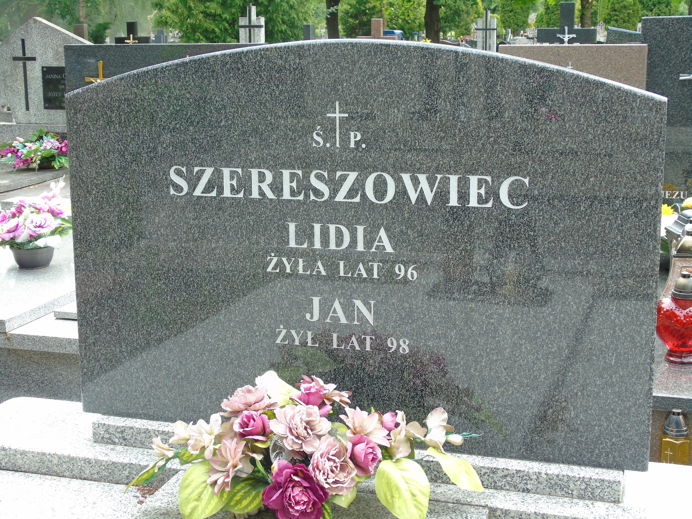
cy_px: 260
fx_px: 1080
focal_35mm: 54
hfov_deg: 35.5
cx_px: 346
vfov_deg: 27.0
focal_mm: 9.6
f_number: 4.3
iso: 80
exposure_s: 1/60
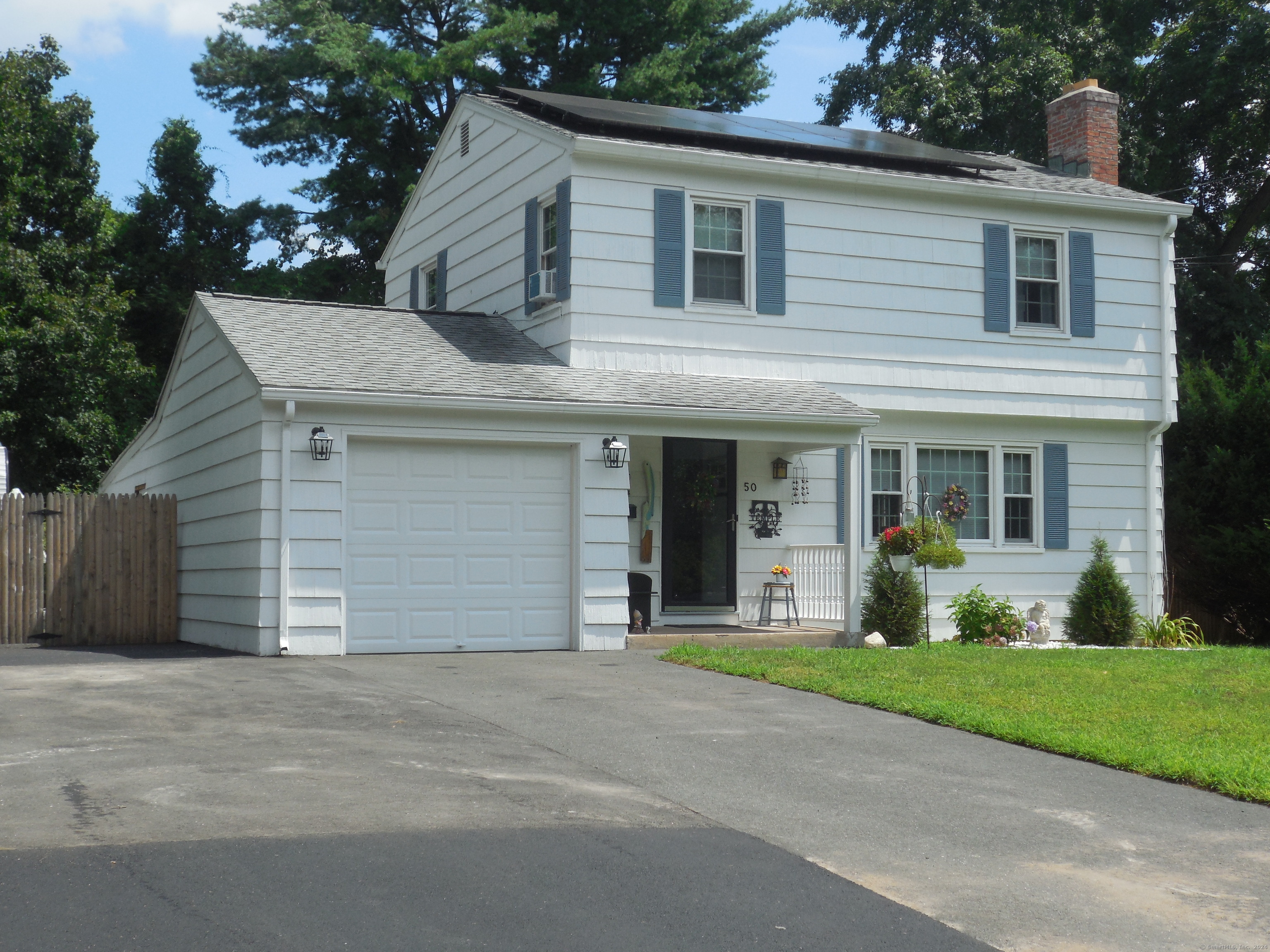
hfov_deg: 38.9
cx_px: 635
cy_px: 476
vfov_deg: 29.7
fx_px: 1798
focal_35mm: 49
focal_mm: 8.8
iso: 125
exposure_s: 1/800
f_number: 4.8
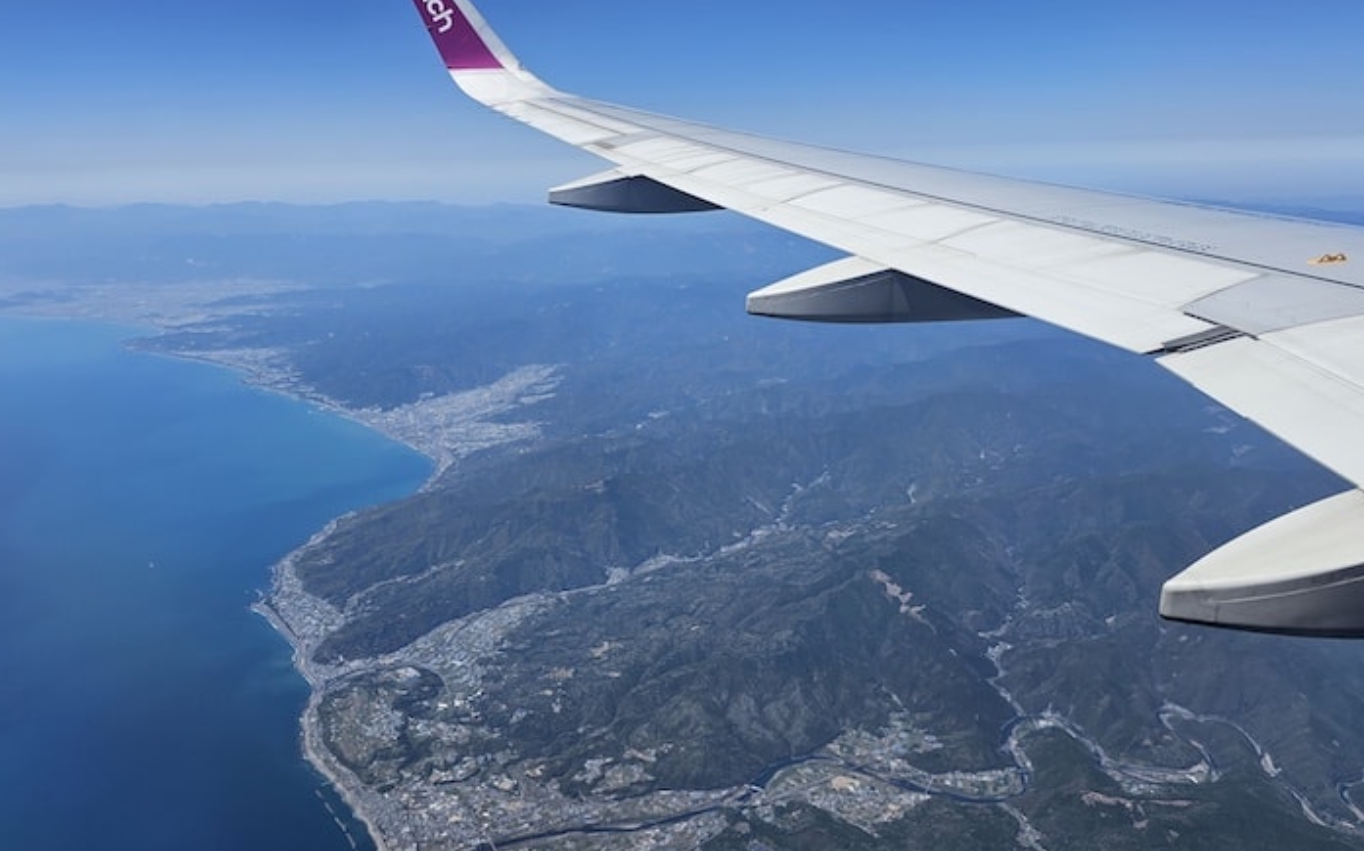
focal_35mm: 28
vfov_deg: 44.2
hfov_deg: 66.5
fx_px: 1040
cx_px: 681
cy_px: 325
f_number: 1.7
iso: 10
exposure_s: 1/1154
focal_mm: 6.3
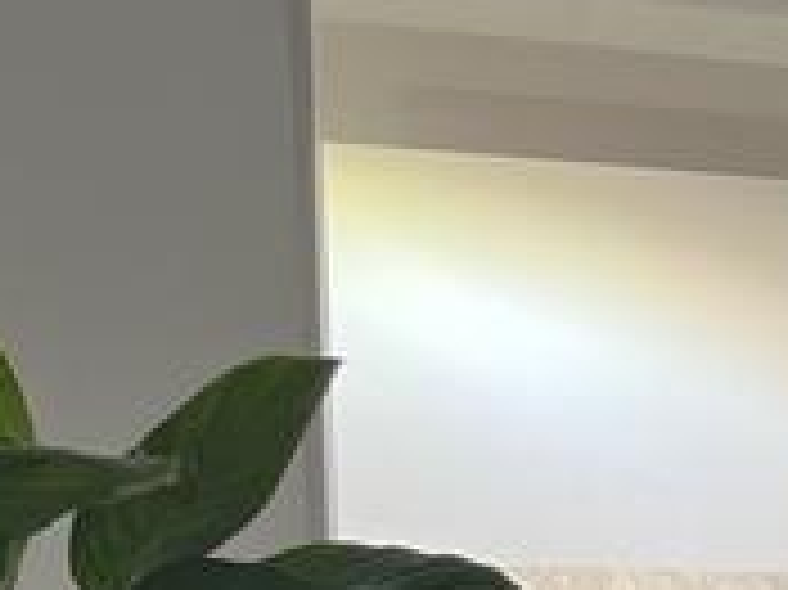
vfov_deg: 11.9
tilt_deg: -1.4
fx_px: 2707
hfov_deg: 13.2
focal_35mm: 119
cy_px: 883
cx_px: 1788
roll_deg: +1.7
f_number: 1.6
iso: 100
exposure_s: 1/122
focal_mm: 5.1
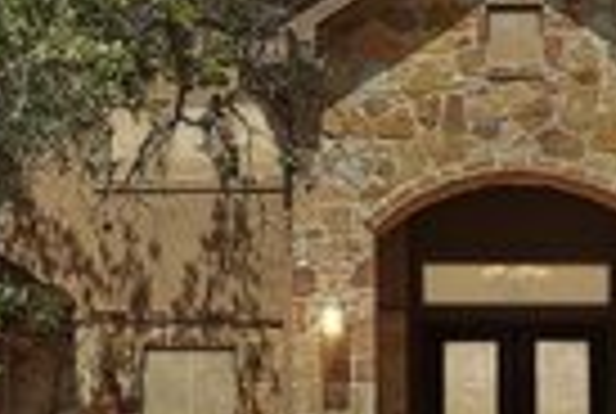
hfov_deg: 15.0
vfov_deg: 10.2
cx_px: 508
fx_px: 2315
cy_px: 227
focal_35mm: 135
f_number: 8
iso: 100
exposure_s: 1/160
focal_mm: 29
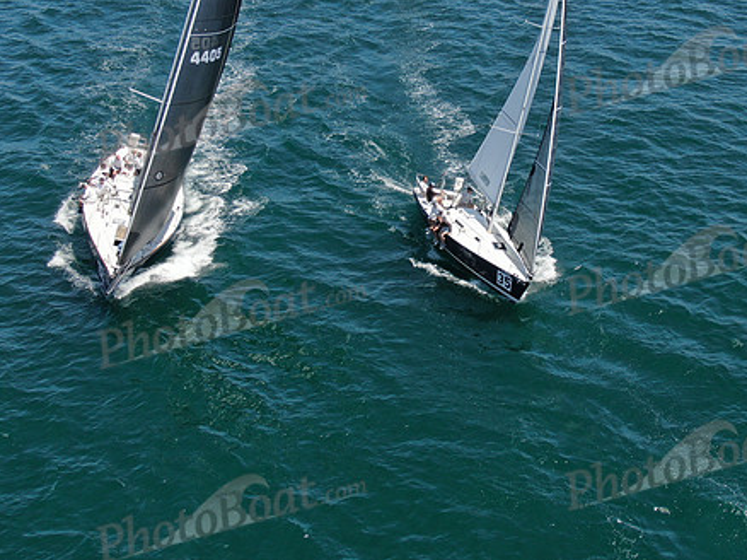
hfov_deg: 33.6
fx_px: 1229
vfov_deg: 25.5
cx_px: 467
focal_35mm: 57
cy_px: 192
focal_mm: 7.39
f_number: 3.6
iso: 100
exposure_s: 1/800
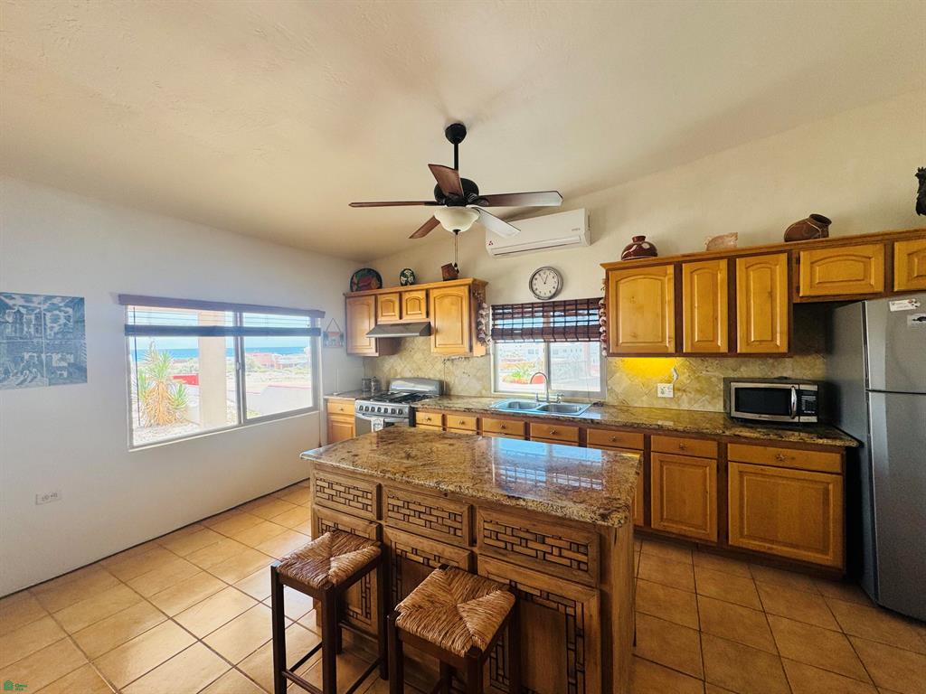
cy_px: 347
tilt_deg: -0.1
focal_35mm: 14
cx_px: 463
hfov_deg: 102.1
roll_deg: +0.8
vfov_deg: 85.7
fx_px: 375
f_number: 2.2
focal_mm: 2.22
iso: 40
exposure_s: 1/179
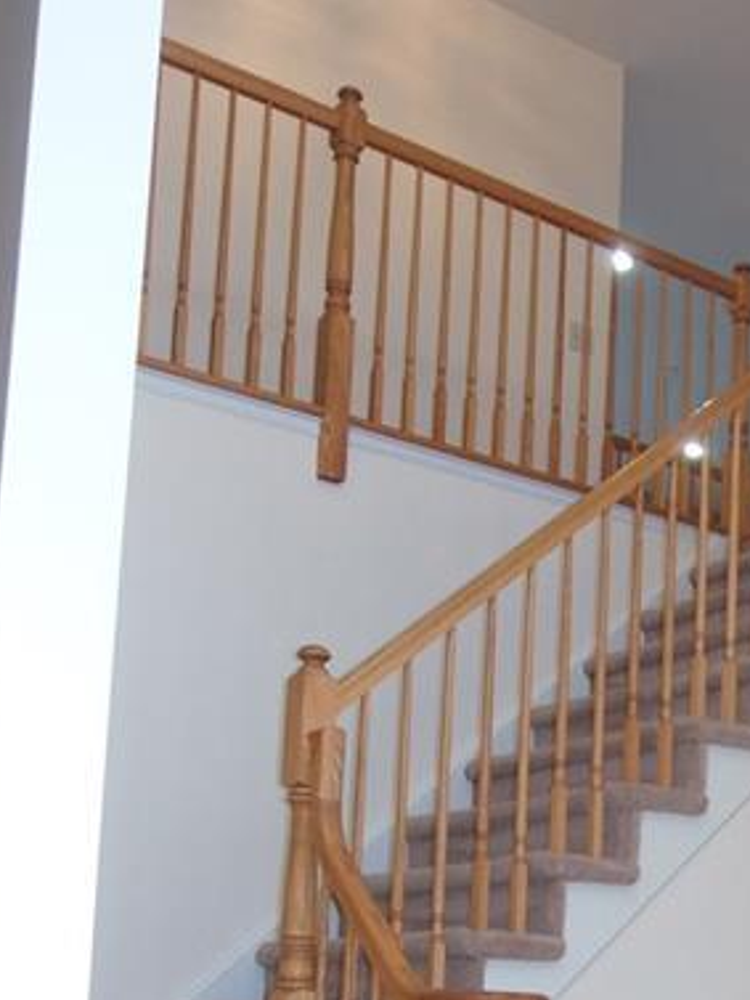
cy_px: 886
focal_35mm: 53
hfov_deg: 26.8
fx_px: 1530
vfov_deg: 34.3
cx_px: 636
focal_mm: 4.66
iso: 100
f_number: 3.2
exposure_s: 1/30
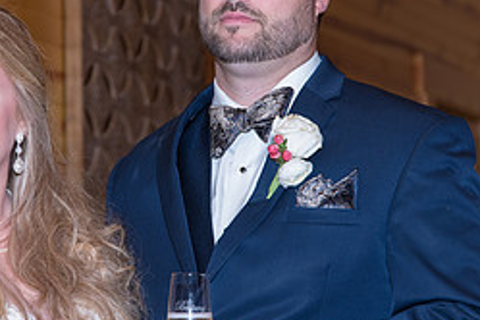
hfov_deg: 12.2
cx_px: 174
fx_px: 2240
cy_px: 155
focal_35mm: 168
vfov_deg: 8.2
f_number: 3.5
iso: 320
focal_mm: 70
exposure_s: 1/200
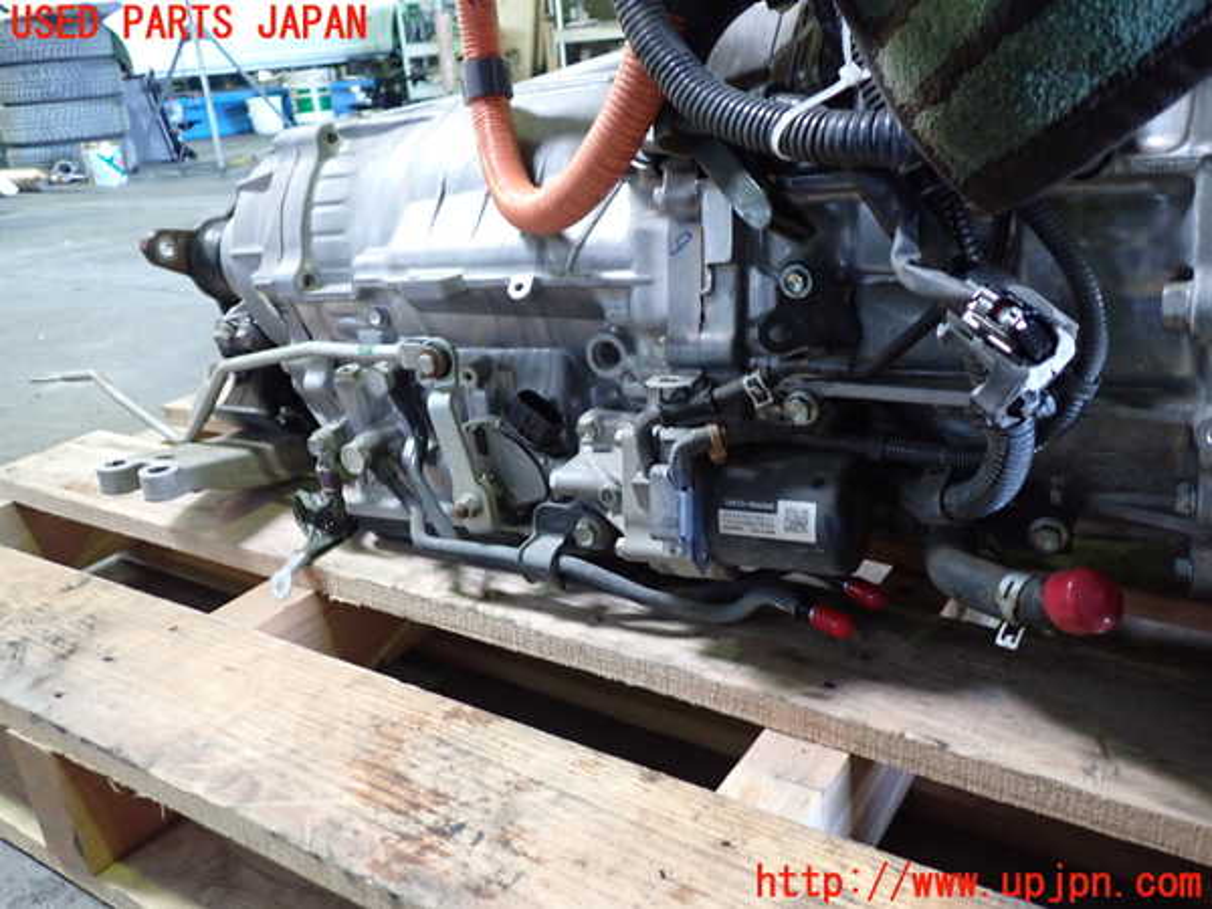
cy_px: 454
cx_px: 606
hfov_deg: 60.0
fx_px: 1050
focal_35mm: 30
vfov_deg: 46.8
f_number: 2.3
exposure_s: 1/30
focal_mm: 5.4
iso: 640
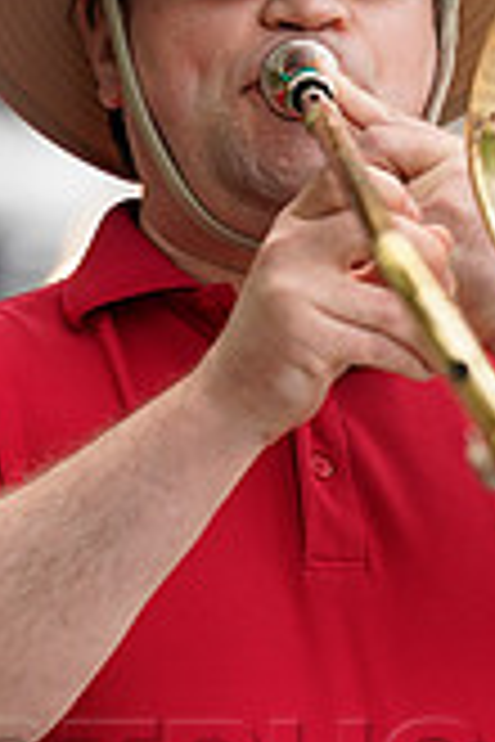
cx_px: 322
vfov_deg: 2.9
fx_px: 14498
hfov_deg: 2.0
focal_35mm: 703
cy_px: 742
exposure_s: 1/400
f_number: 2.8
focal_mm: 200
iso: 250
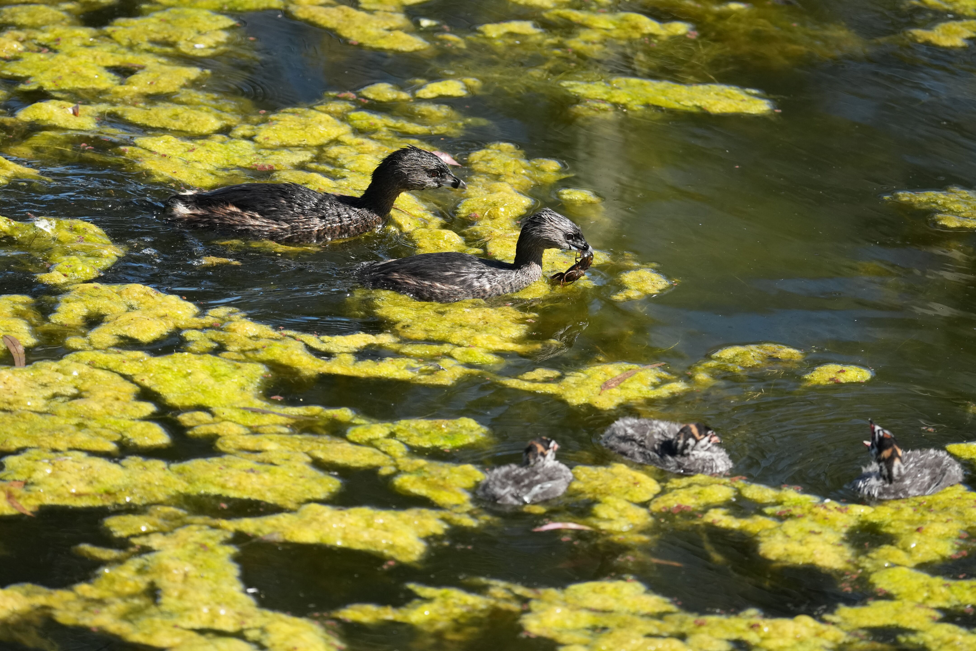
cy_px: 326
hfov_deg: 3.4
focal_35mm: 600
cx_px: 488
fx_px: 16265
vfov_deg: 2.3
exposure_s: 1/2500
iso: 800
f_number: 4.5
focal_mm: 400
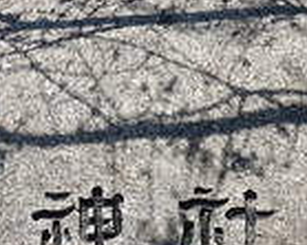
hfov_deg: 7.6
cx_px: -7
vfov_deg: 6.0
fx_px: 2288
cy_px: -241
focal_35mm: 252
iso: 125
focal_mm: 11.45
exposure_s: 1/500
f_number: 5.6
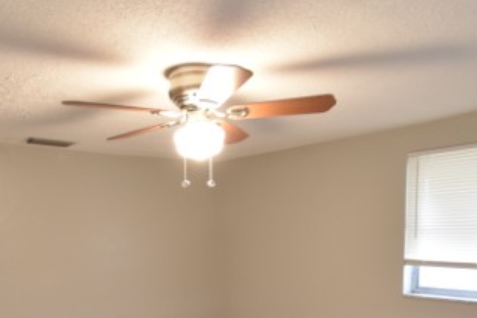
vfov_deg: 37.2
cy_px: 266
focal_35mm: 34
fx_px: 450
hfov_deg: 55.5
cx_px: 200
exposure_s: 1/10
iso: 800
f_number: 3.5
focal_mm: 10
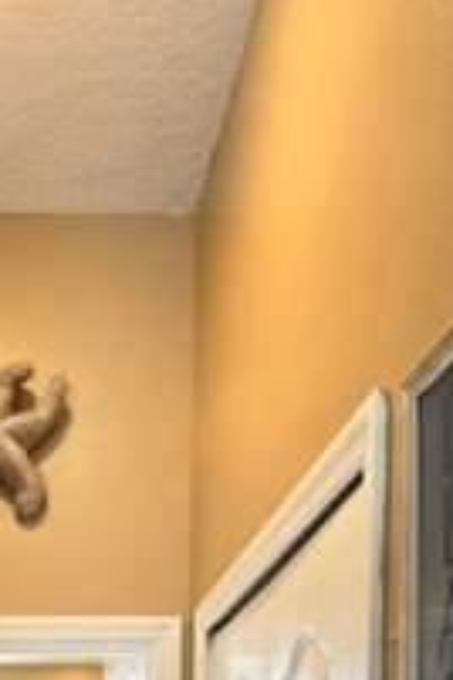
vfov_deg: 34.3
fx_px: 812
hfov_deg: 29.2
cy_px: 856
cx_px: 0
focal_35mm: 43
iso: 125
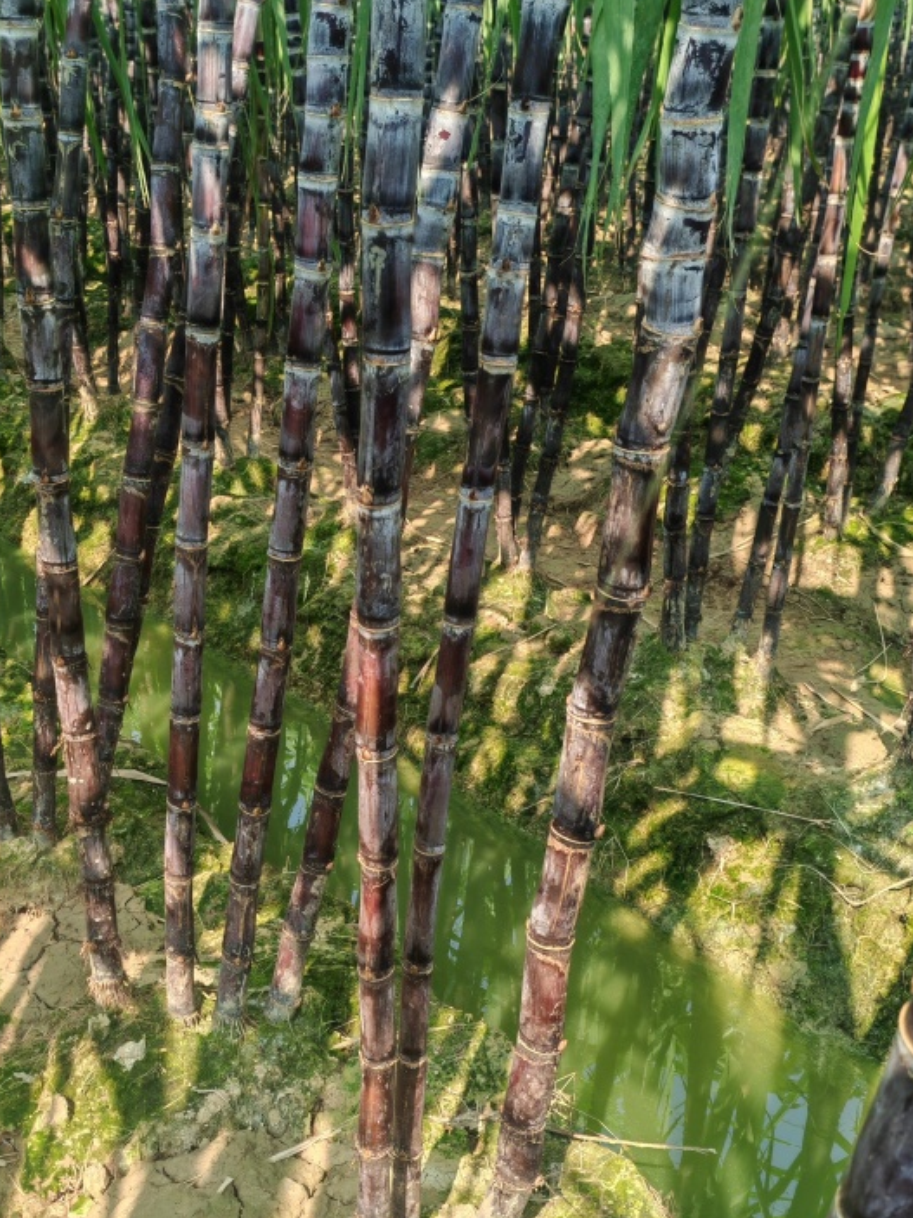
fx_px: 1442
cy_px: 716
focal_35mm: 41
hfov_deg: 34.9
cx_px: 341
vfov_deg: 45.6
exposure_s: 1/380
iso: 50
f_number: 1.95
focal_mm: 5.52
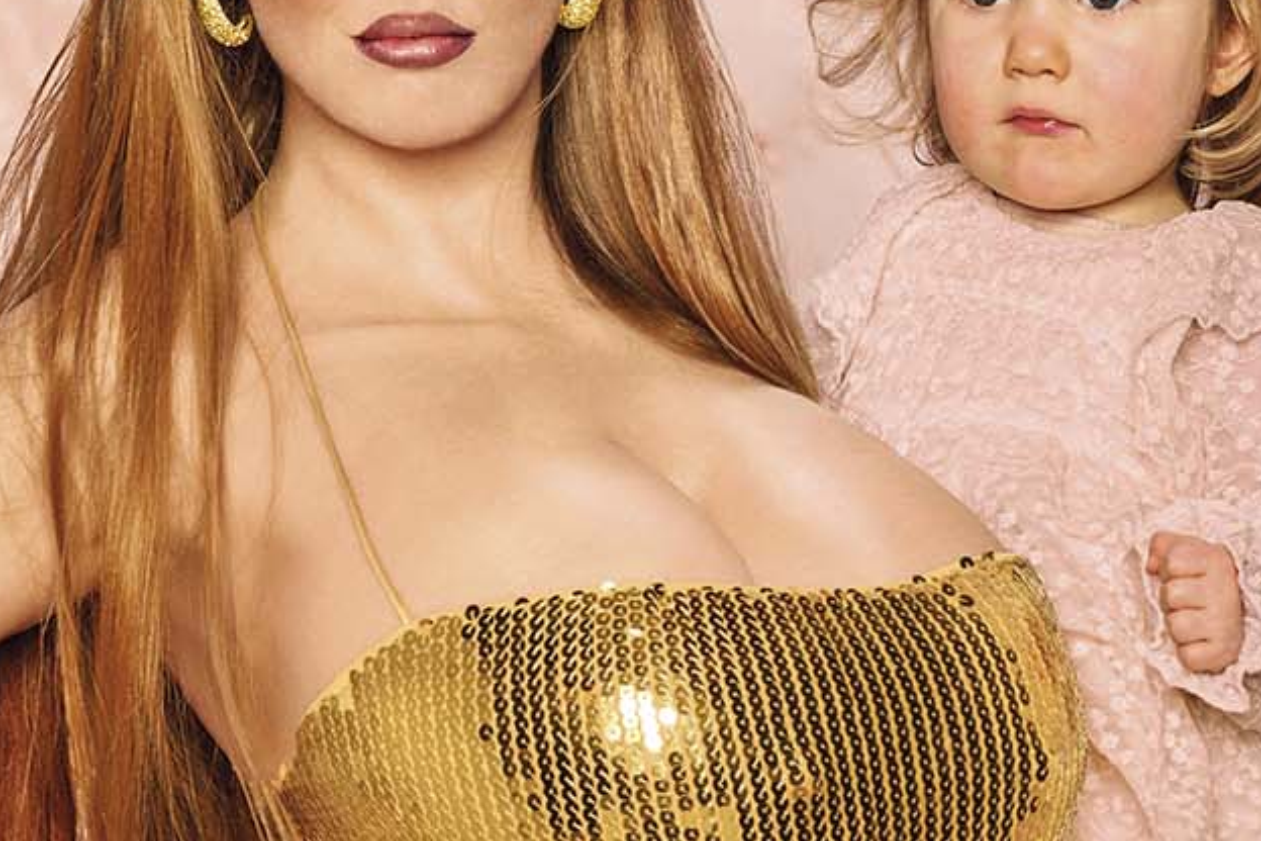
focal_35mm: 320
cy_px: 683
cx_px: 495
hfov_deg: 6.4
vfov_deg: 4.3
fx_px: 11208
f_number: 8
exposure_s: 1/160
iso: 100
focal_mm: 104
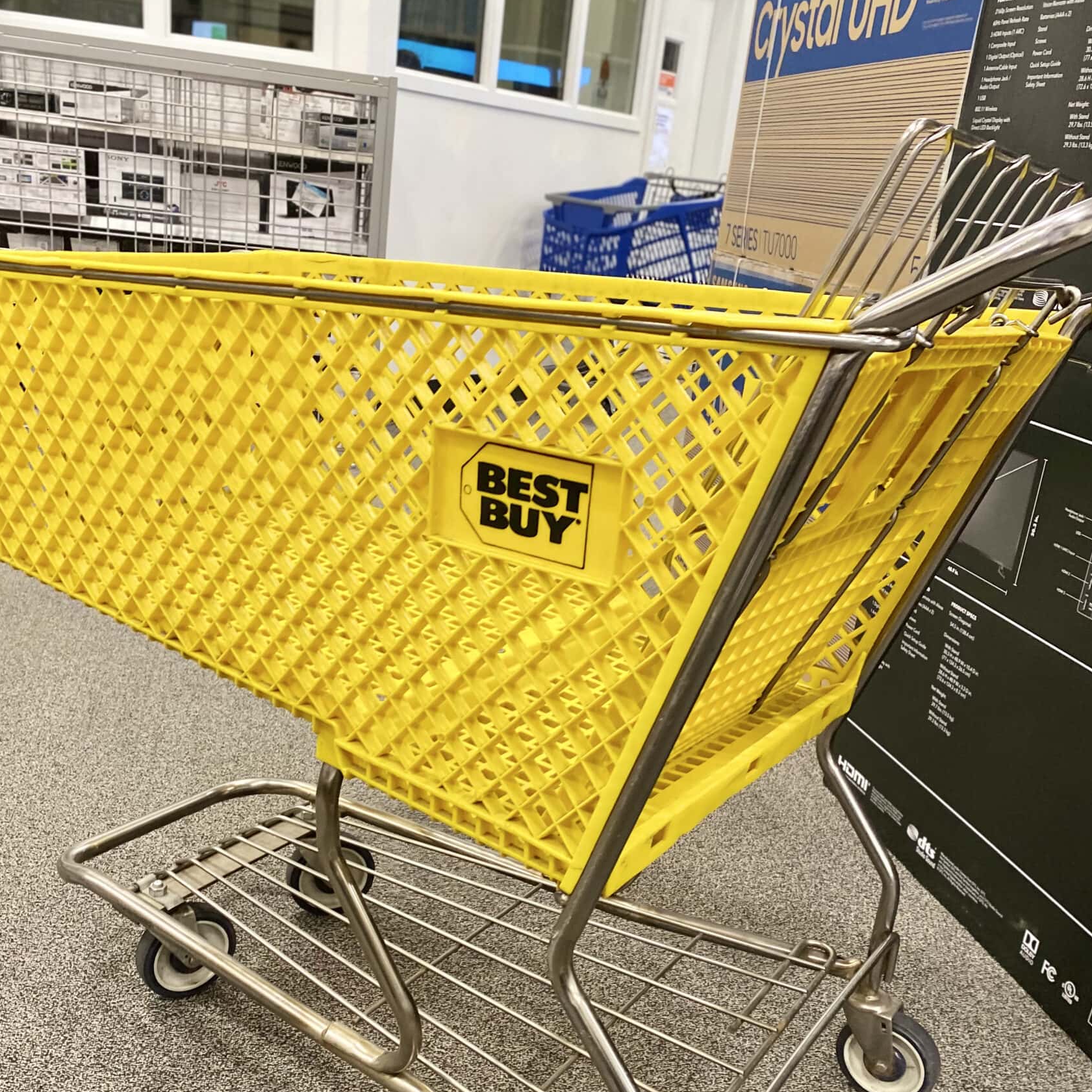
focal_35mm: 35
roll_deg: -6.6
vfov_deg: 46.5
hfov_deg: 47.2
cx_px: 518
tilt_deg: -22.0
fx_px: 1249
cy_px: 722
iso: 125
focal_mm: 4.25
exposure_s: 1/54
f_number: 1.8
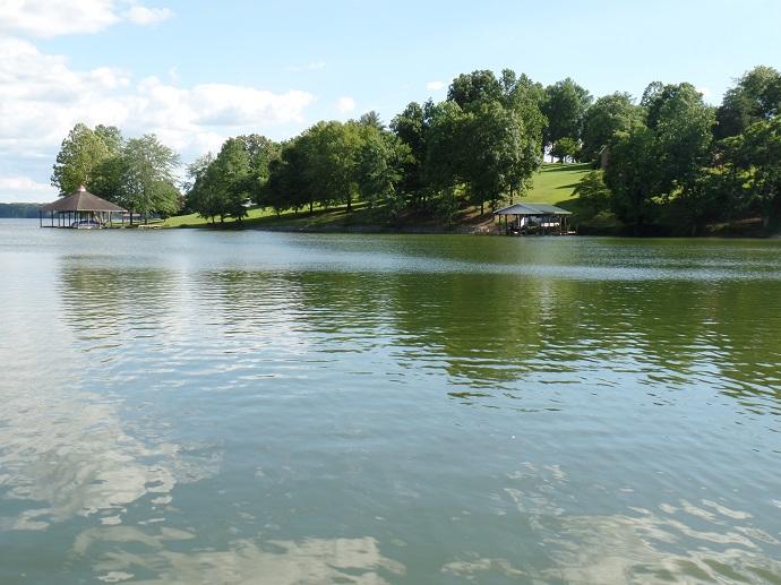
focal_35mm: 42
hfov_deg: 44.8
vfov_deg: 34.3
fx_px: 947
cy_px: 292
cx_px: 390
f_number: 3.6
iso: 80
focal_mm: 7.5
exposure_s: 1/350
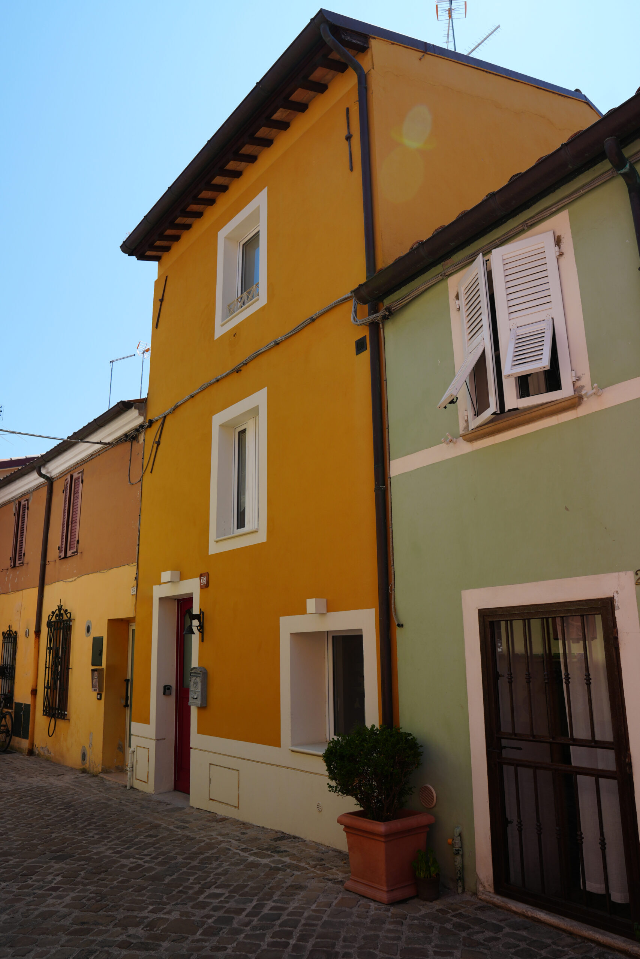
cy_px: 480
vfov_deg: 73.7
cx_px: 320
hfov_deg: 53.1
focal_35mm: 24
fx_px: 640
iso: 100
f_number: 5
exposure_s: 1/500
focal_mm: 16
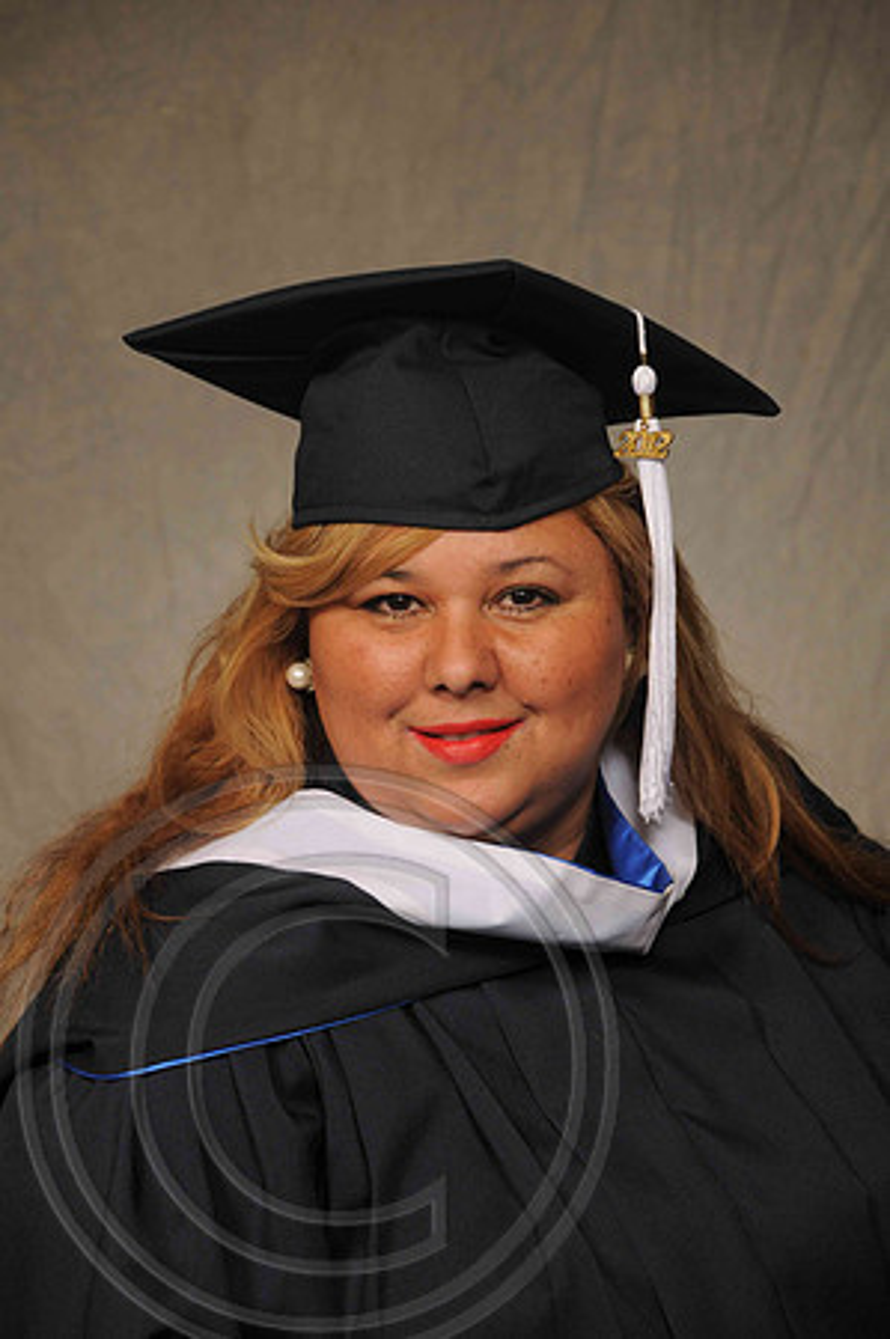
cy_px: 670
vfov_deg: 15.2
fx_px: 5017
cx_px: 445
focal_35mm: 135
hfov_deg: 10.1
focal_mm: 90
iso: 200
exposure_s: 1/125
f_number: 5.6
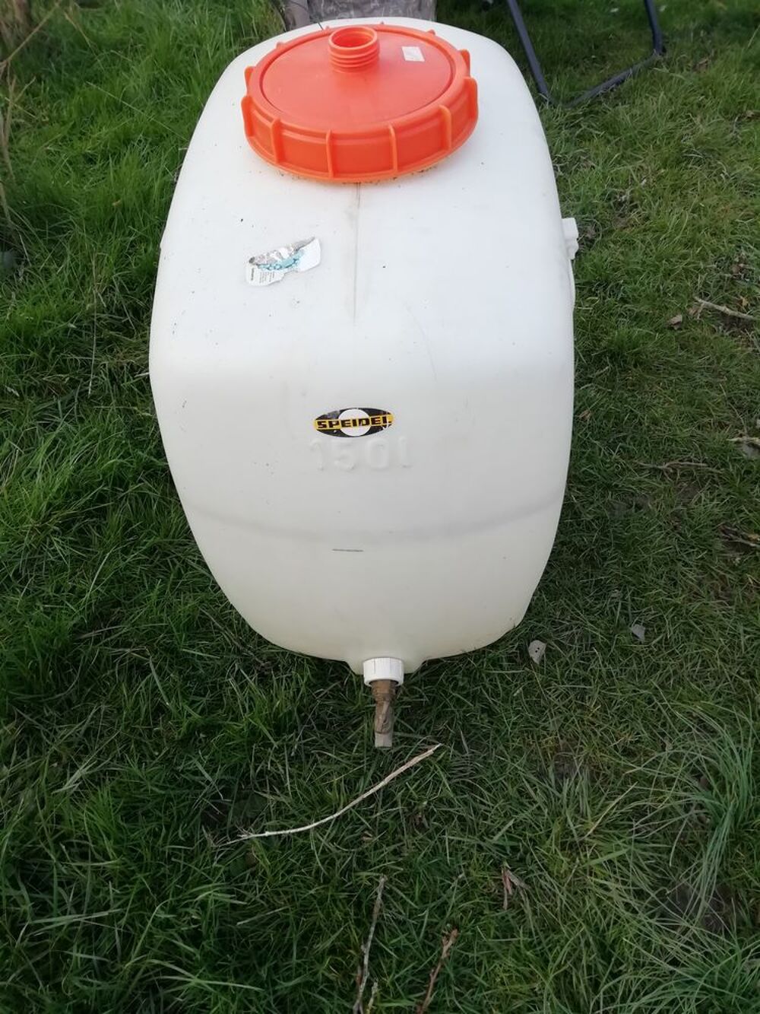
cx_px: 380
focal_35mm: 26
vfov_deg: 67.3
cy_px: 507
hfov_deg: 53.1
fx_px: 761
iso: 50
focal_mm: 3.21
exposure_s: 1/203
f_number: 2.2
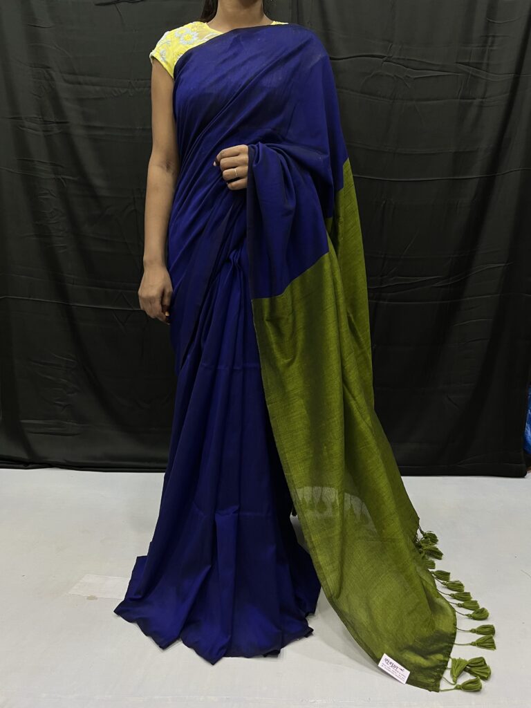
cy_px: 354
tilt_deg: -10.6
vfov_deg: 67.3
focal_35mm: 26
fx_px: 532
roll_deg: -1.1
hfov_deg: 53.1
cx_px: 266
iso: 100
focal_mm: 5.1
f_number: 1.6
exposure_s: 1/50
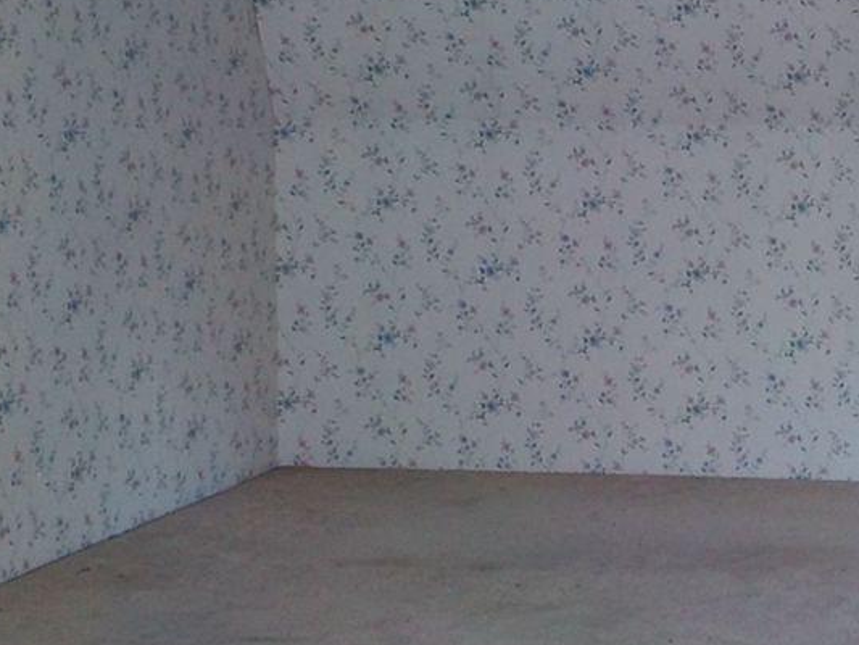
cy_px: 305
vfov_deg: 19.6
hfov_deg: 24.2
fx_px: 1862
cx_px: 955
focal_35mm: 75
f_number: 3.3
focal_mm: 4.1
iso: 220
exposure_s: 1/30
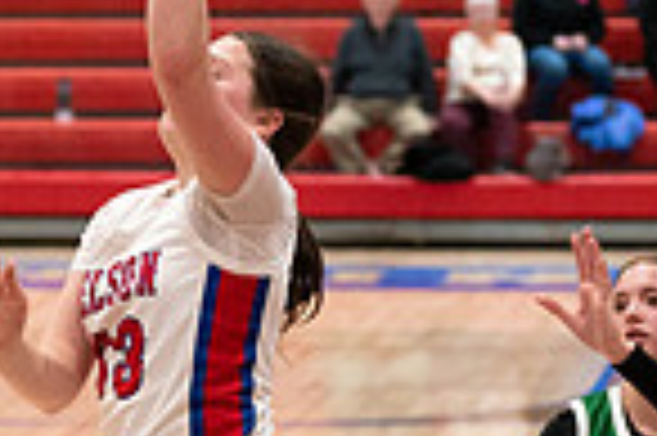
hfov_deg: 6.9
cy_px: 330
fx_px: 5432
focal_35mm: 298
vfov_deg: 4.6
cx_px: 153
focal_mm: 70
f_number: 2.8
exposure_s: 1/1000
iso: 4000
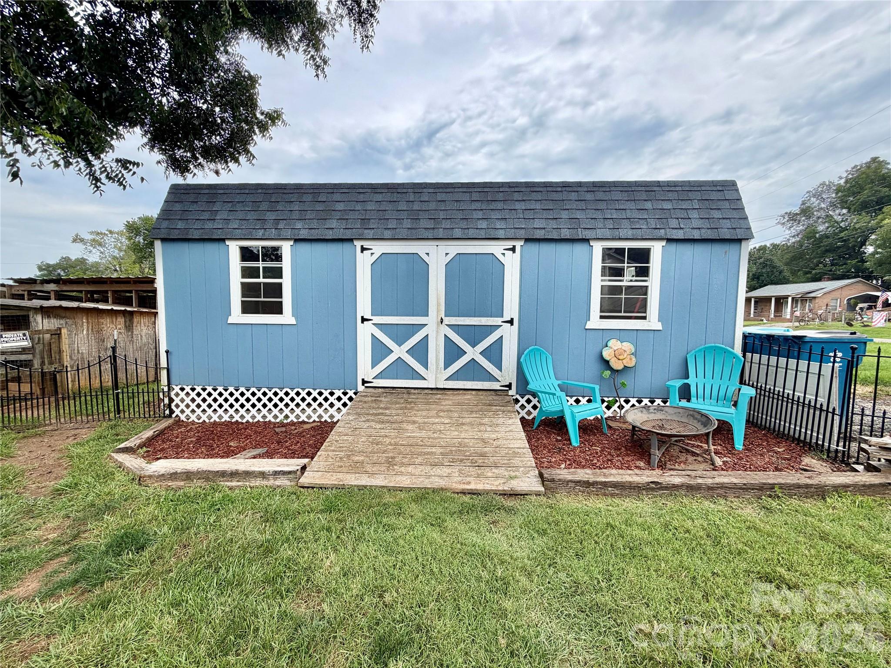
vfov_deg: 85.7
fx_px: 360
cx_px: 446
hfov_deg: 102.1
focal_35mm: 14
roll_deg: -0.4
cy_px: 334
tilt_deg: -4.4
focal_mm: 2.22
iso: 25
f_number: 2.2
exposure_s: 1/770
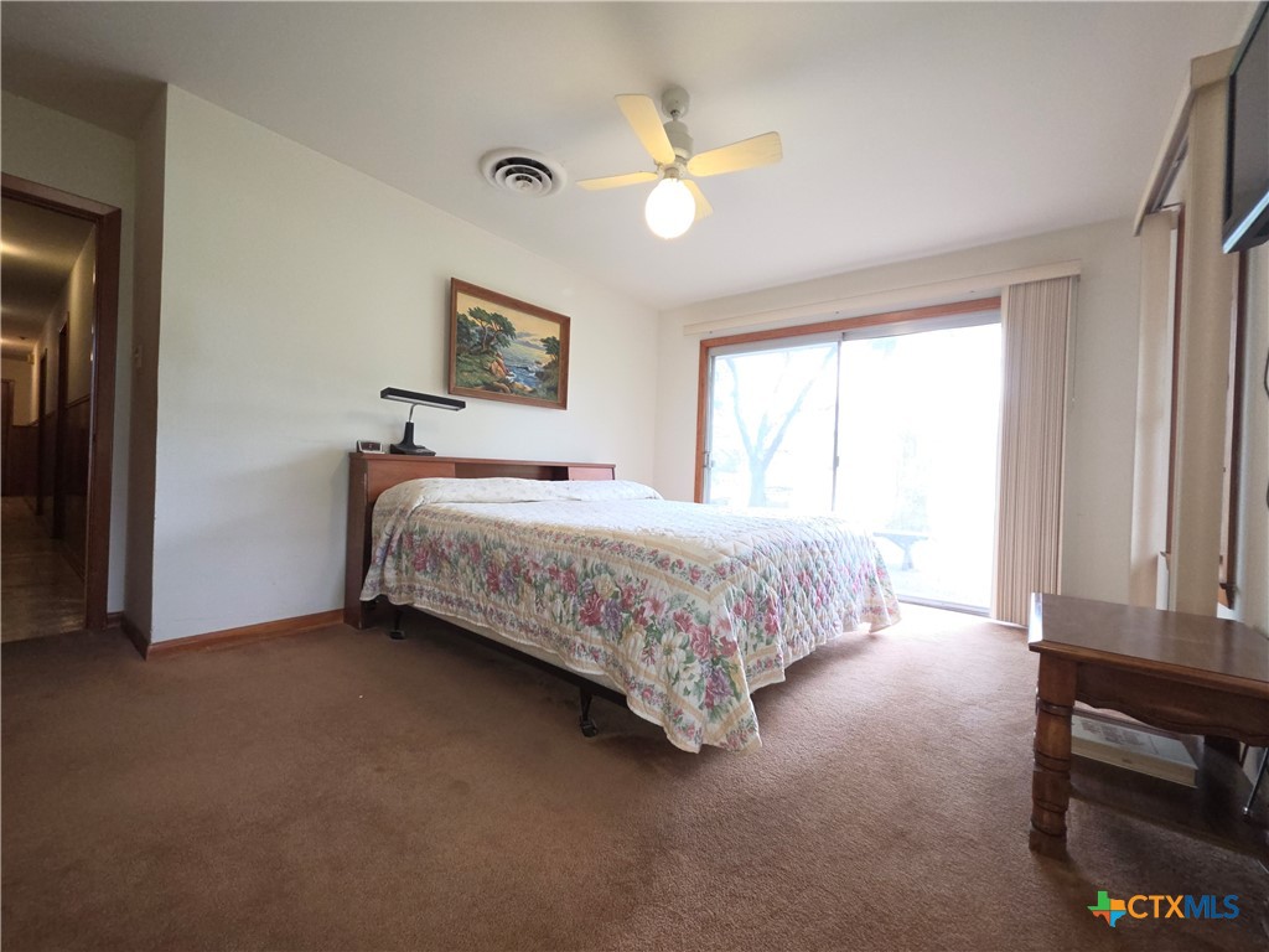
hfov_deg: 106.2
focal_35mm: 13
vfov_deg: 89.9
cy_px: 476
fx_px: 477
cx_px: 634
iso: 160
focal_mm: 2.2
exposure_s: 1/60
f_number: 1.9
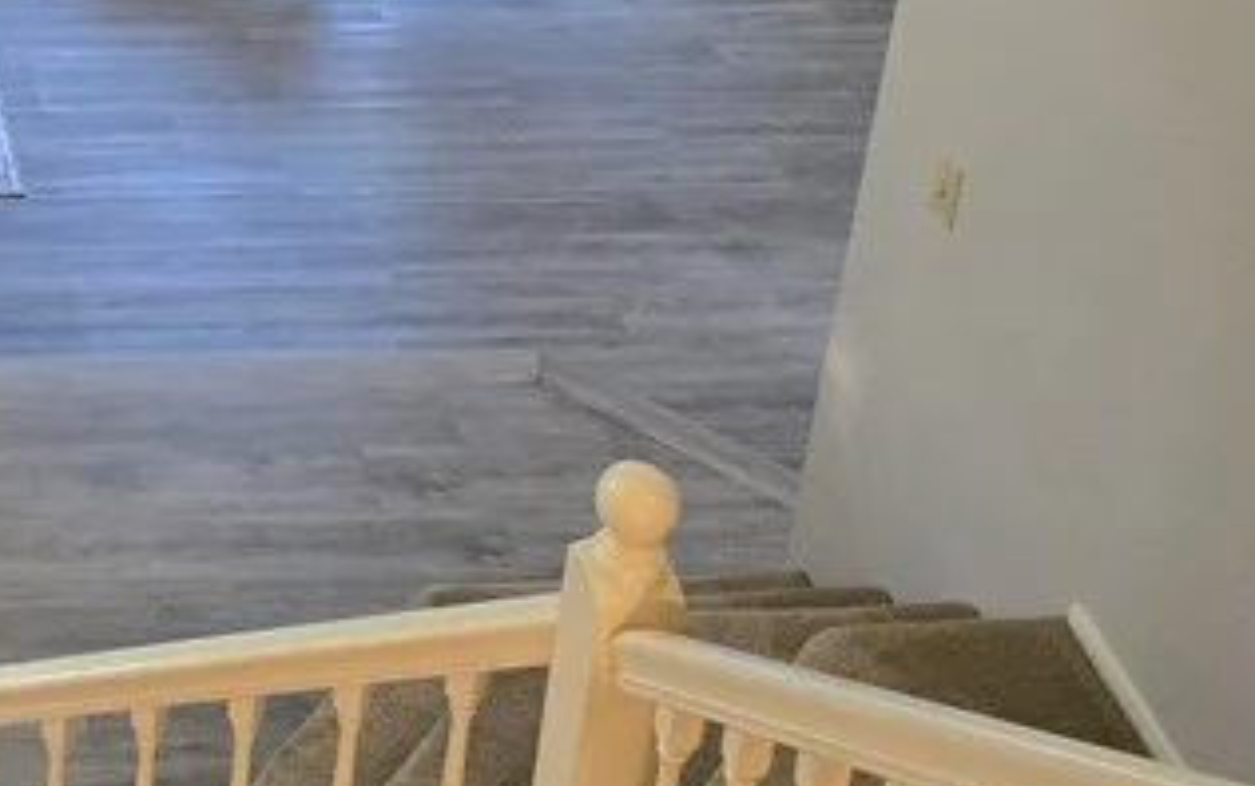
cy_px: -361
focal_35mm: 79
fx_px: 2704
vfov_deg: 15.4
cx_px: -298
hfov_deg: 23.6
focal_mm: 6.3
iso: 640
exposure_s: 1/120
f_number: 1.7
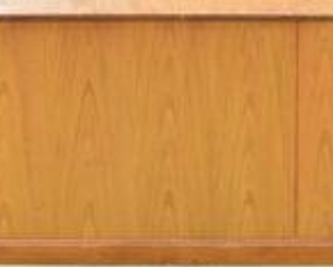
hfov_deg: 7.1
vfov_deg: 5.6
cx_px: -69
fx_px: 2651
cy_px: -235
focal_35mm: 269
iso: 2500
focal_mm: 54
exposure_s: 1/200
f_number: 5.6
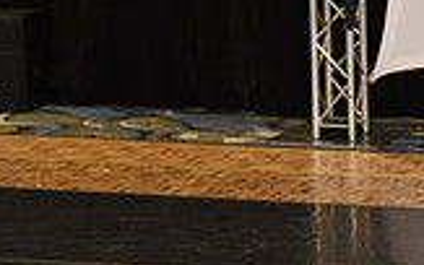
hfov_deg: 11.3
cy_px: 188
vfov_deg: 7.5
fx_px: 2011
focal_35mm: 174
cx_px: 747
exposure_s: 1/320
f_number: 4
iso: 2500
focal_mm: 48
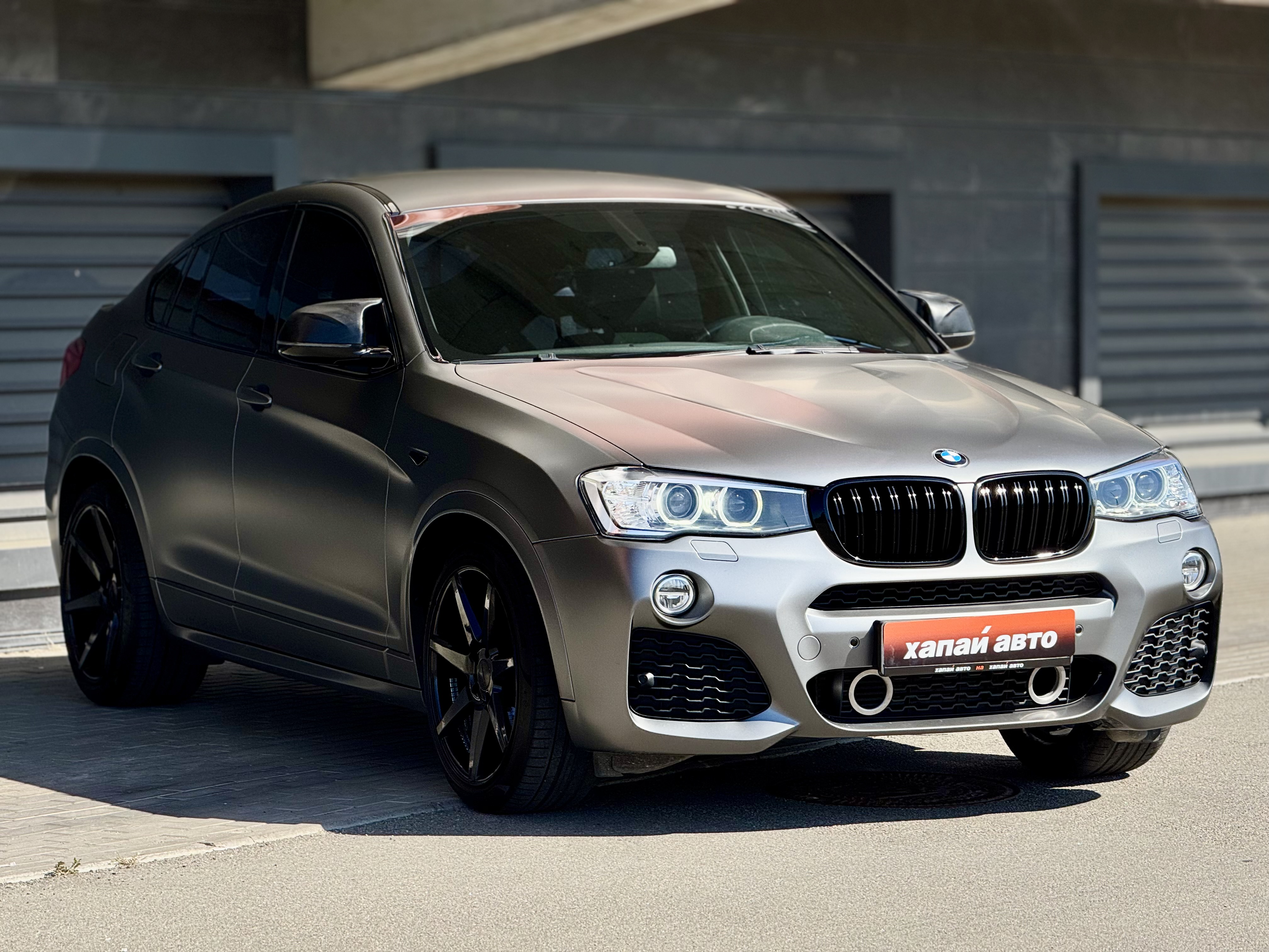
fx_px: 4399
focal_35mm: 120
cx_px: 634
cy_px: 476
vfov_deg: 12.3
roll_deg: +1.3
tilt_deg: -1.6
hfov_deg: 16.4
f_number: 2.8
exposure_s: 1/1186
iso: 50
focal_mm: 15.66
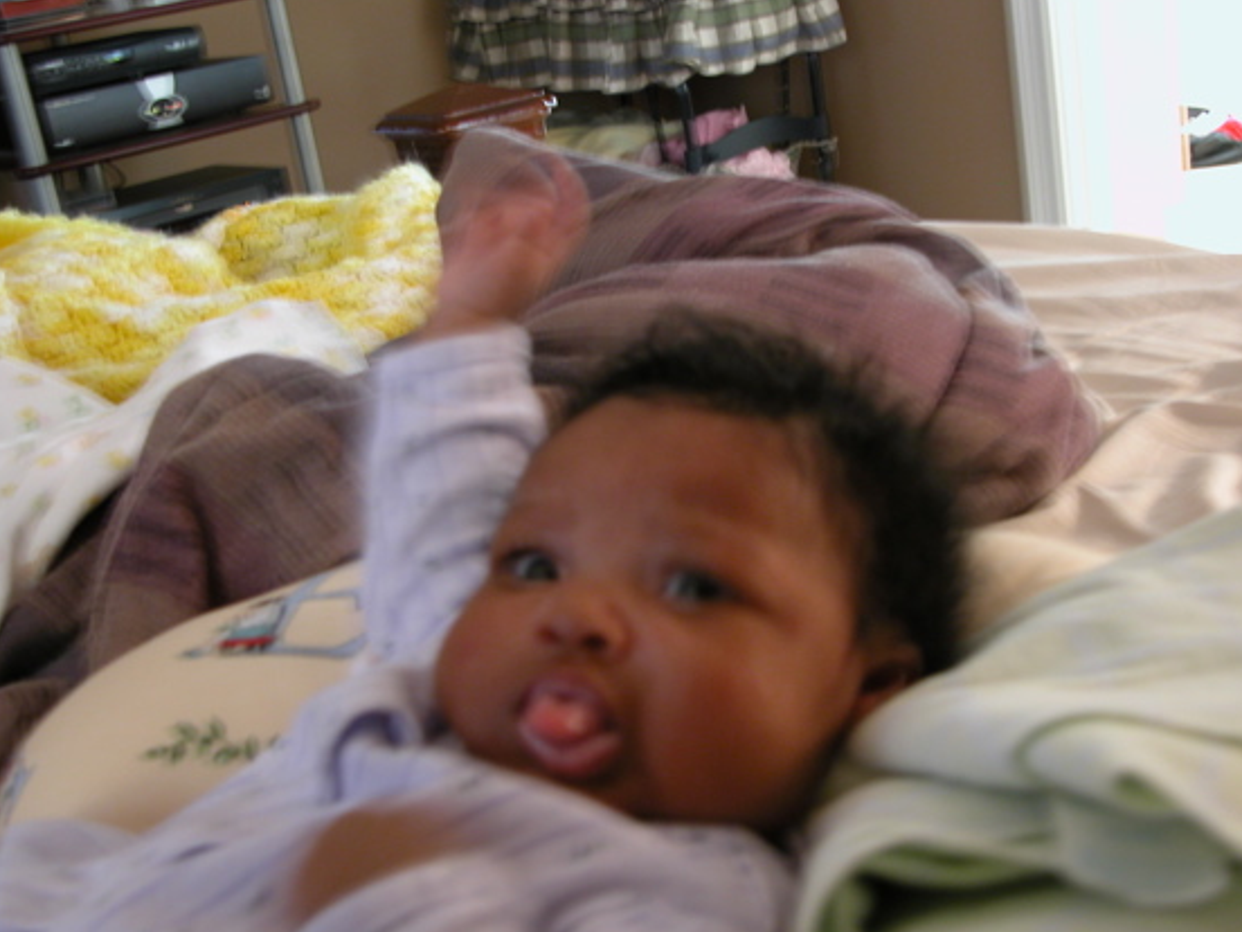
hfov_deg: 38.2
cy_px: 455
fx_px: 1794
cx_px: 650
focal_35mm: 50
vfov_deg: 29.1
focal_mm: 11.6
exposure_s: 1/4.2
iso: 136
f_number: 3
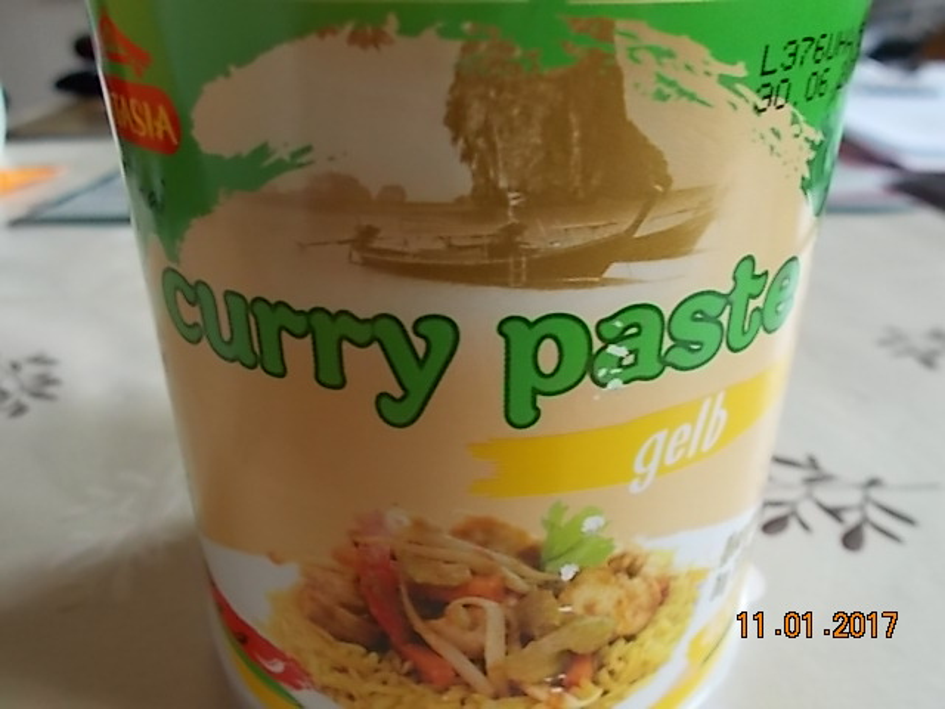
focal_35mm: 30
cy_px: 354
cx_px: 472
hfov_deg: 60.0
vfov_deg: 46.8
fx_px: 819
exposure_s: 1/15
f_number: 3.4
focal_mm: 5.3
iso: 200
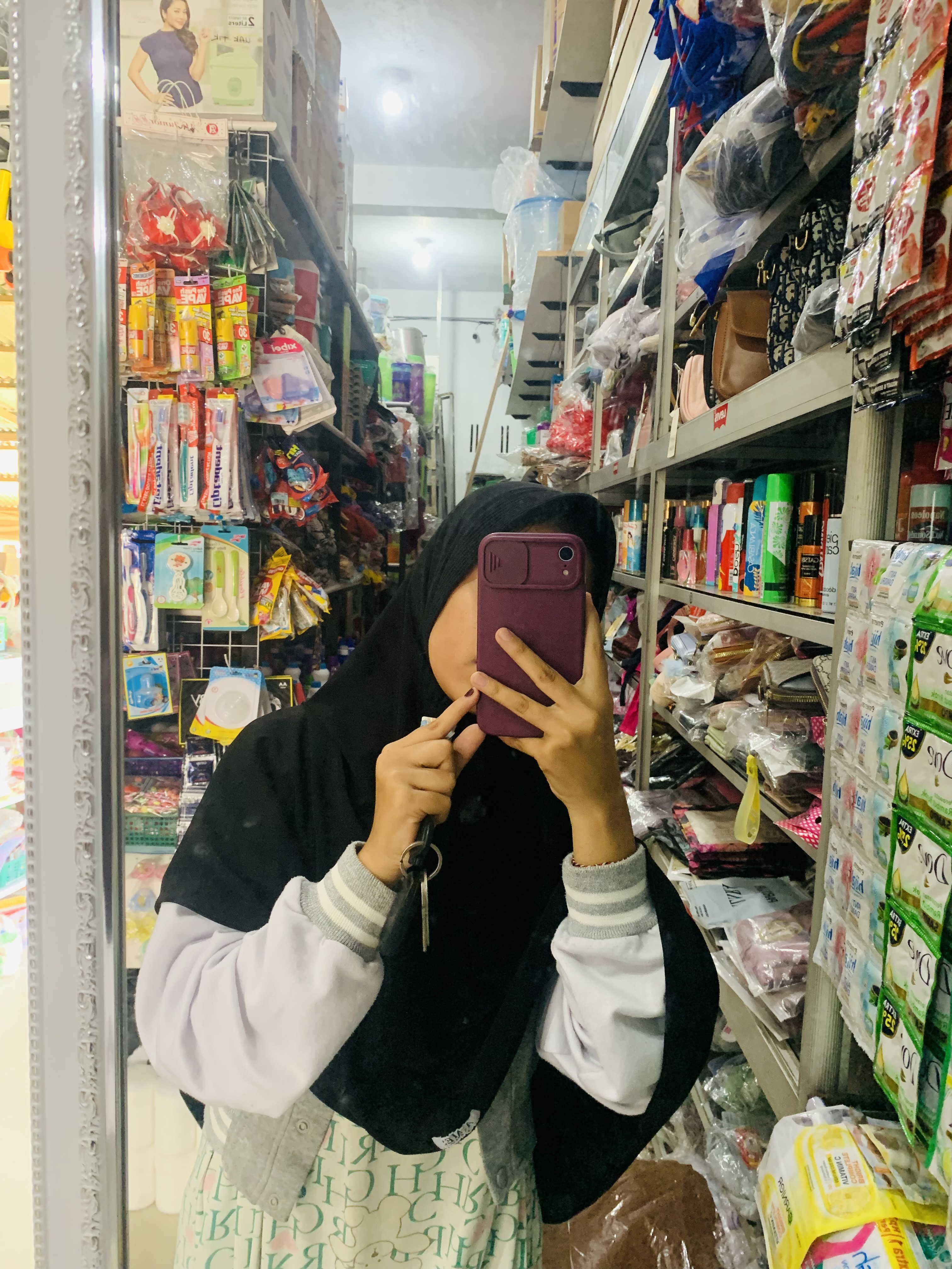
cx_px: 476
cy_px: 634
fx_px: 953
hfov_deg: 53.1
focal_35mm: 26
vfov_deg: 67.3
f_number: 1.8
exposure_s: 1/60
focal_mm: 4.25
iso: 400
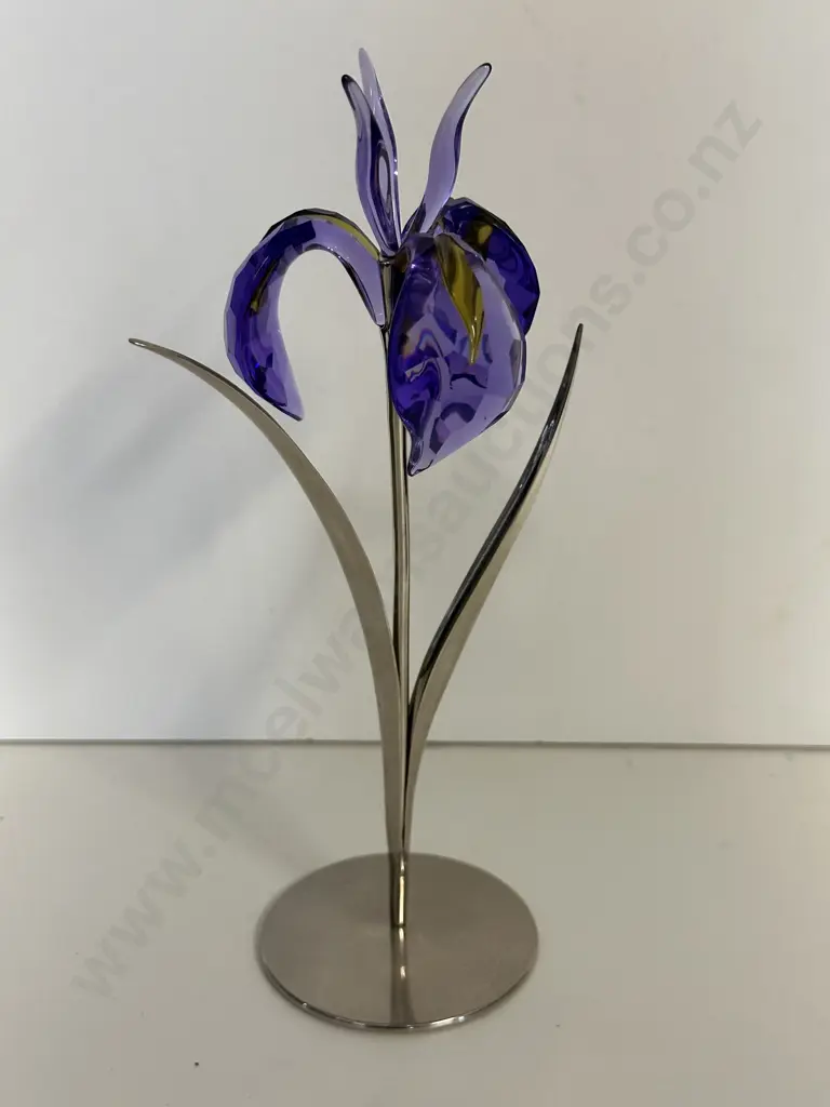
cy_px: 554
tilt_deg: -24.9
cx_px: 415
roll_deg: +0.6
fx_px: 1535
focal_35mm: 48
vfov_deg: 39.7
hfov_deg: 30.3
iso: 125
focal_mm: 6.86
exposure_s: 1/50
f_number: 1.78
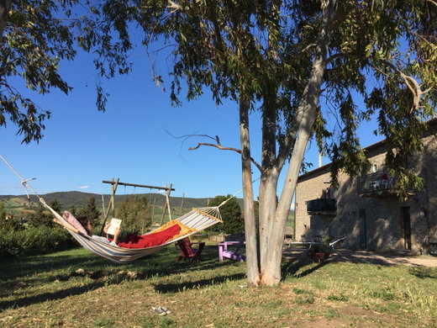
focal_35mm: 29
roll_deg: -4.0
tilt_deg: +8.3
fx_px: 366
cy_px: 164
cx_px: 218
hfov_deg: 61.7
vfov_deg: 48.2
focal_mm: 4.15
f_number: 2.2
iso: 32
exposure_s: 1/1980
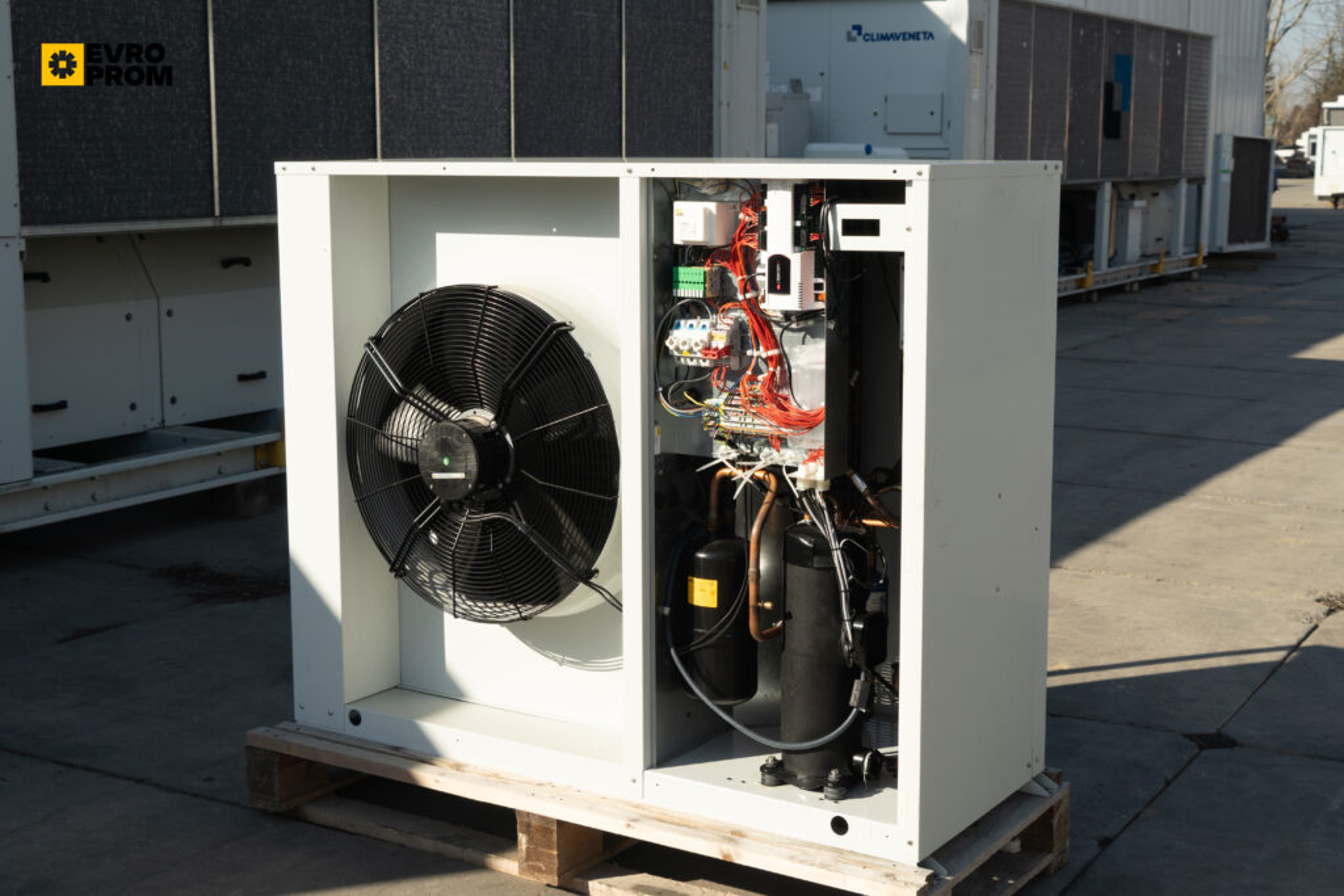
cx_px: 672
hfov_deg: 42.7
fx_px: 1717
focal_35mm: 46
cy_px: 448
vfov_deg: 29.3
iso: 100
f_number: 8
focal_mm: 46
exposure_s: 1/125
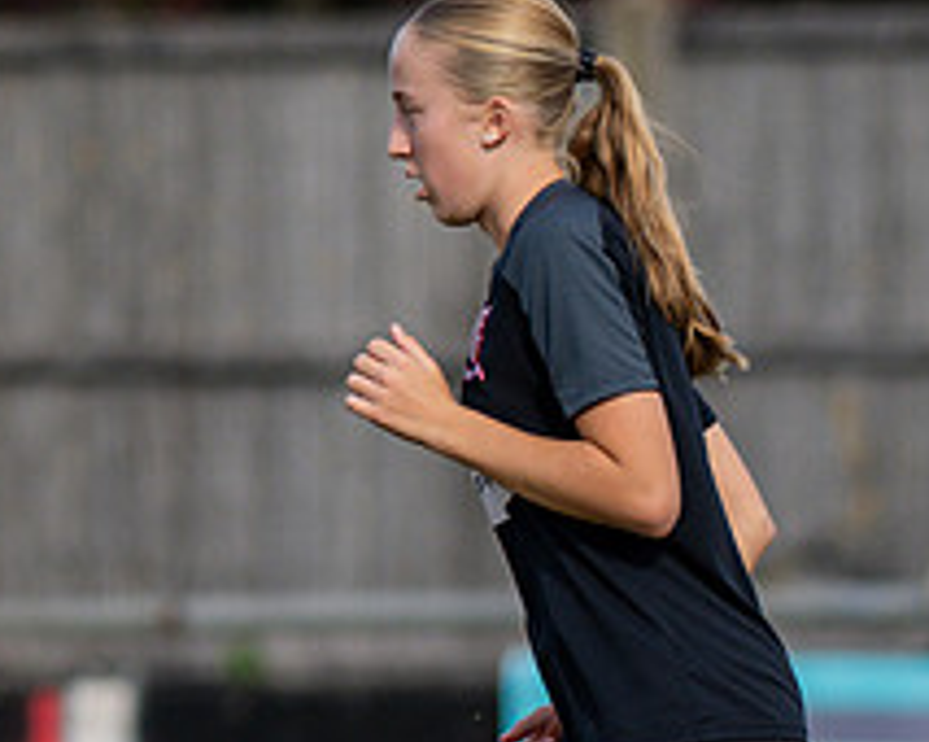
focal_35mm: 1671
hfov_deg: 1.2
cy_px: 884
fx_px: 45902
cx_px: 610
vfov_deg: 0.9
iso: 125
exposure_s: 1/2000
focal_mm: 300
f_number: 2.8
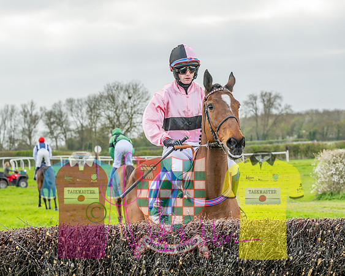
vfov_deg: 10.3
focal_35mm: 150
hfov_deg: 12.9
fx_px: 1530
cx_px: 172
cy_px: 138
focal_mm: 89
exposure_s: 1/320
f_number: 5.6
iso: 200
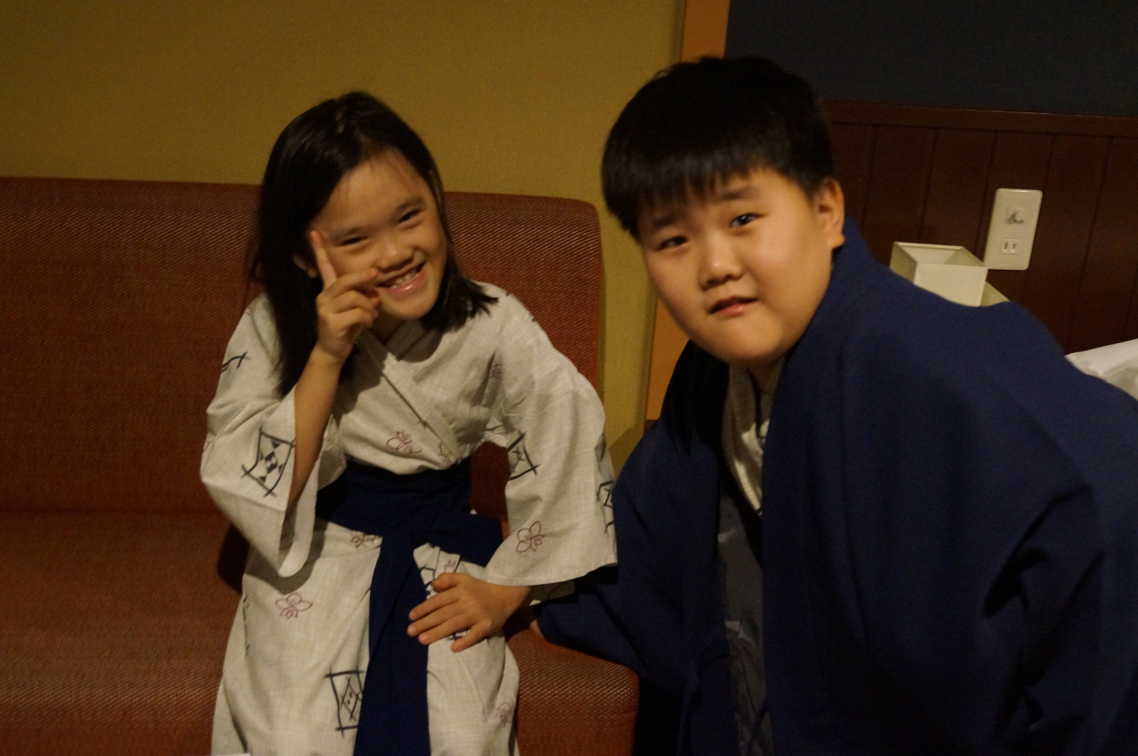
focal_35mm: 45
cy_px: 378
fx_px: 1421
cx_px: 569
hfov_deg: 43.6
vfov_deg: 29.8
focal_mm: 30
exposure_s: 1/40
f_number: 4.5
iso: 3200
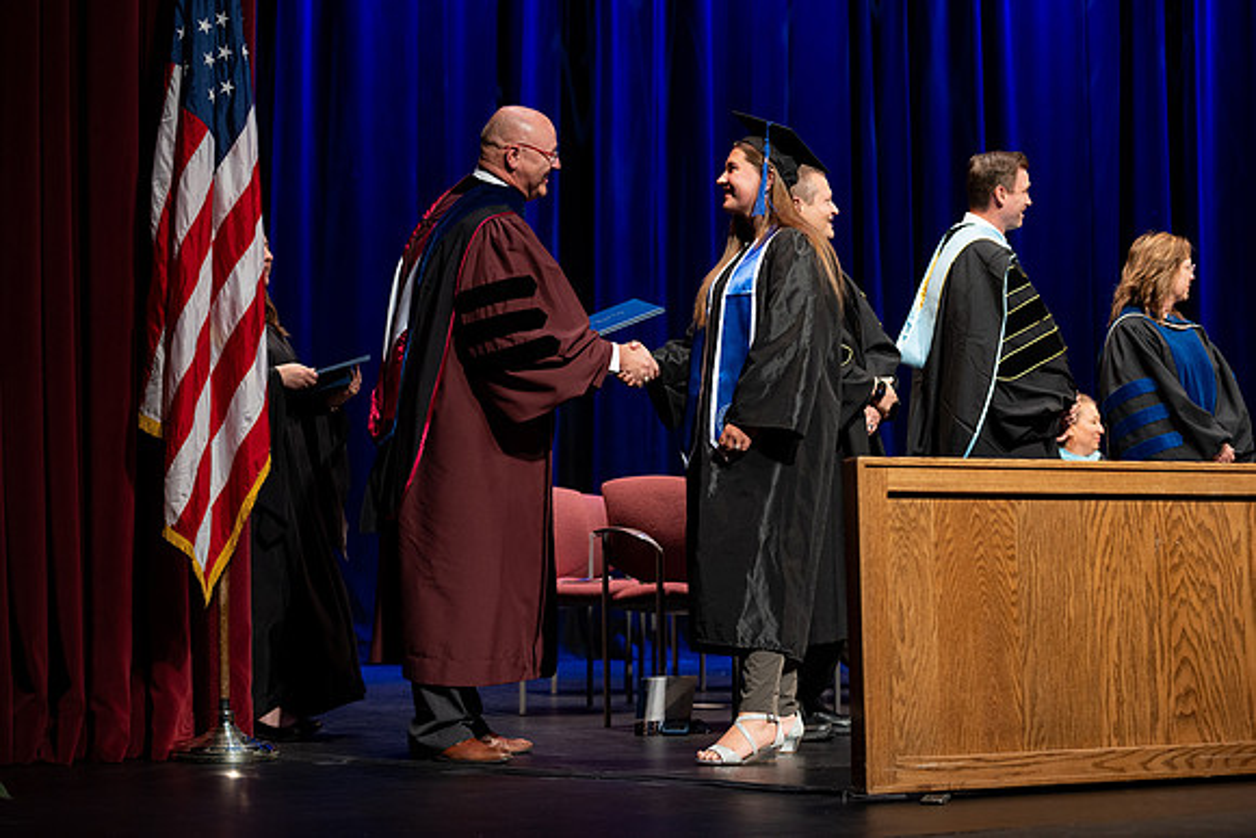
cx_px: 628
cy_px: 419
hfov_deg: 28.8
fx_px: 2443
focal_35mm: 70
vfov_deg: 19.5
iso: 640
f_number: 2.8
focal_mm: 70
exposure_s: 1/250
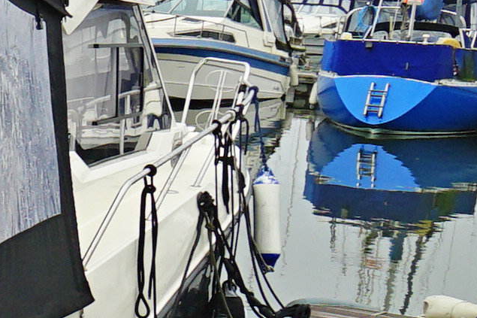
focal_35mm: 93
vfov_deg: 14.6
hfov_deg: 17.7
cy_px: 246
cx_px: -374
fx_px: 1232
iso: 100
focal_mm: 10
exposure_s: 1/80
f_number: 8
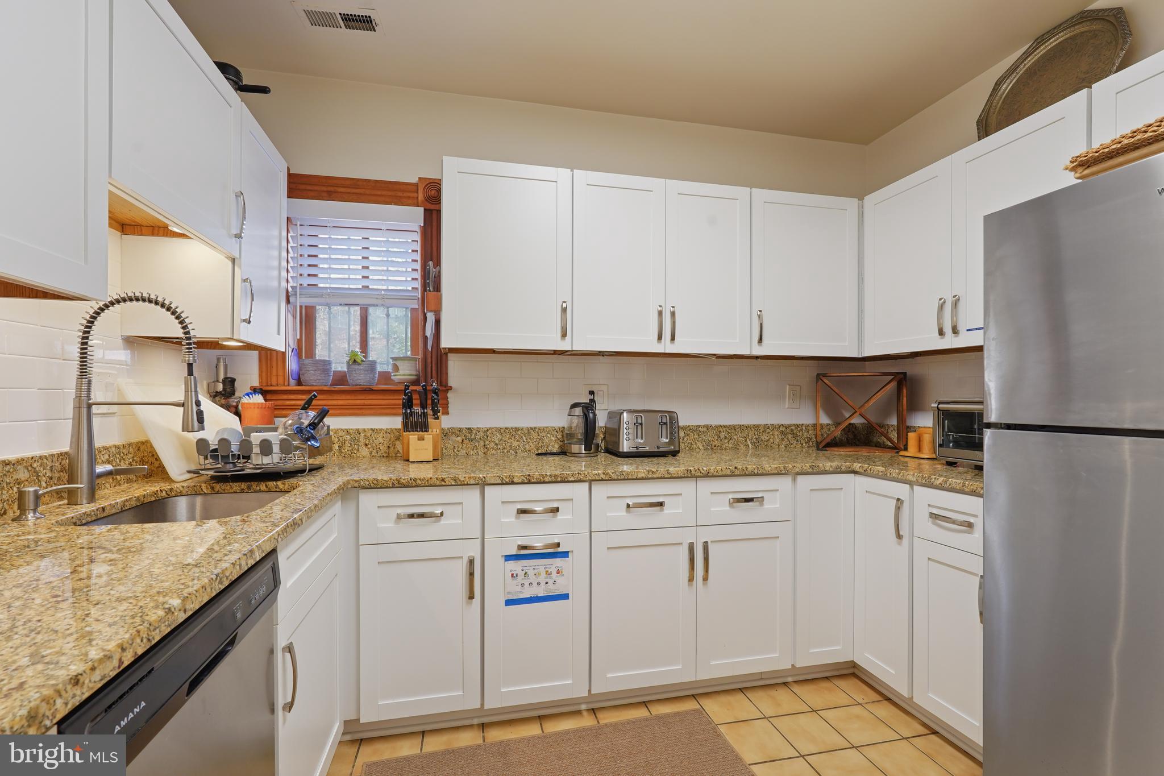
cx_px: 582
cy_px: 388
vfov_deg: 73.7
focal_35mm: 16
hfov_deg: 96.7
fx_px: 517
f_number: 9
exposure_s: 1/8
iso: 800
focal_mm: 16
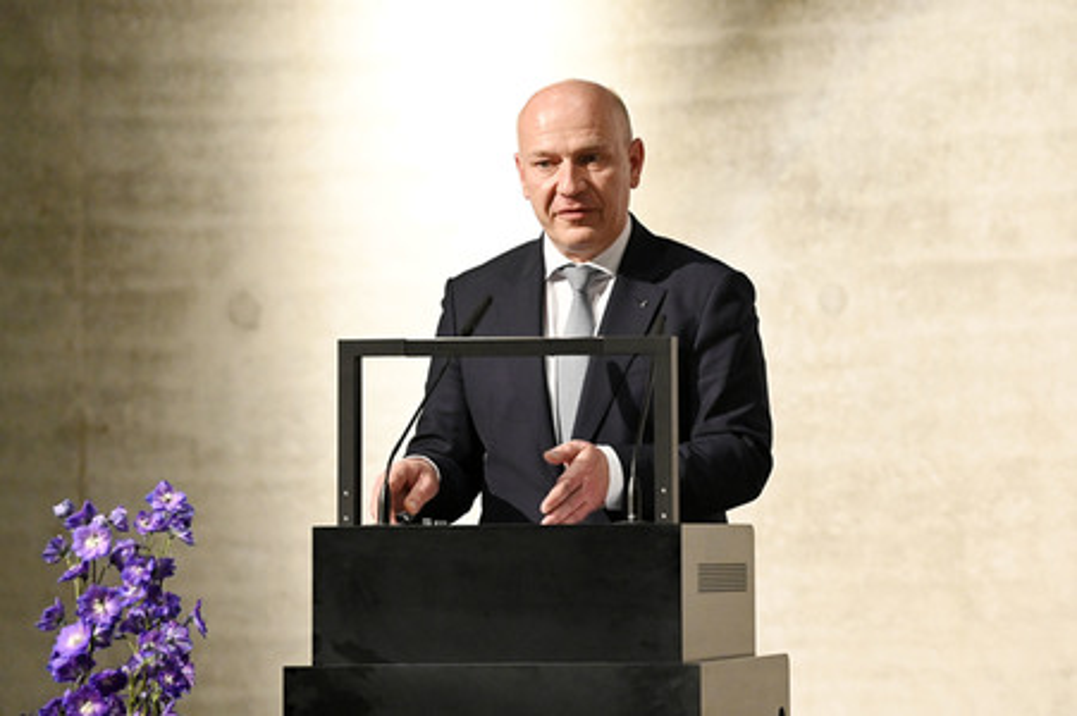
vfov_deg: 6.9
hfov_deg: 10.3
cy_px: 358
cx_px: 538
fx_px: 5979
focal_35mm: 200
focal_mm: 200
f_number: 4
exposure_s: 1/640
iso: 6400
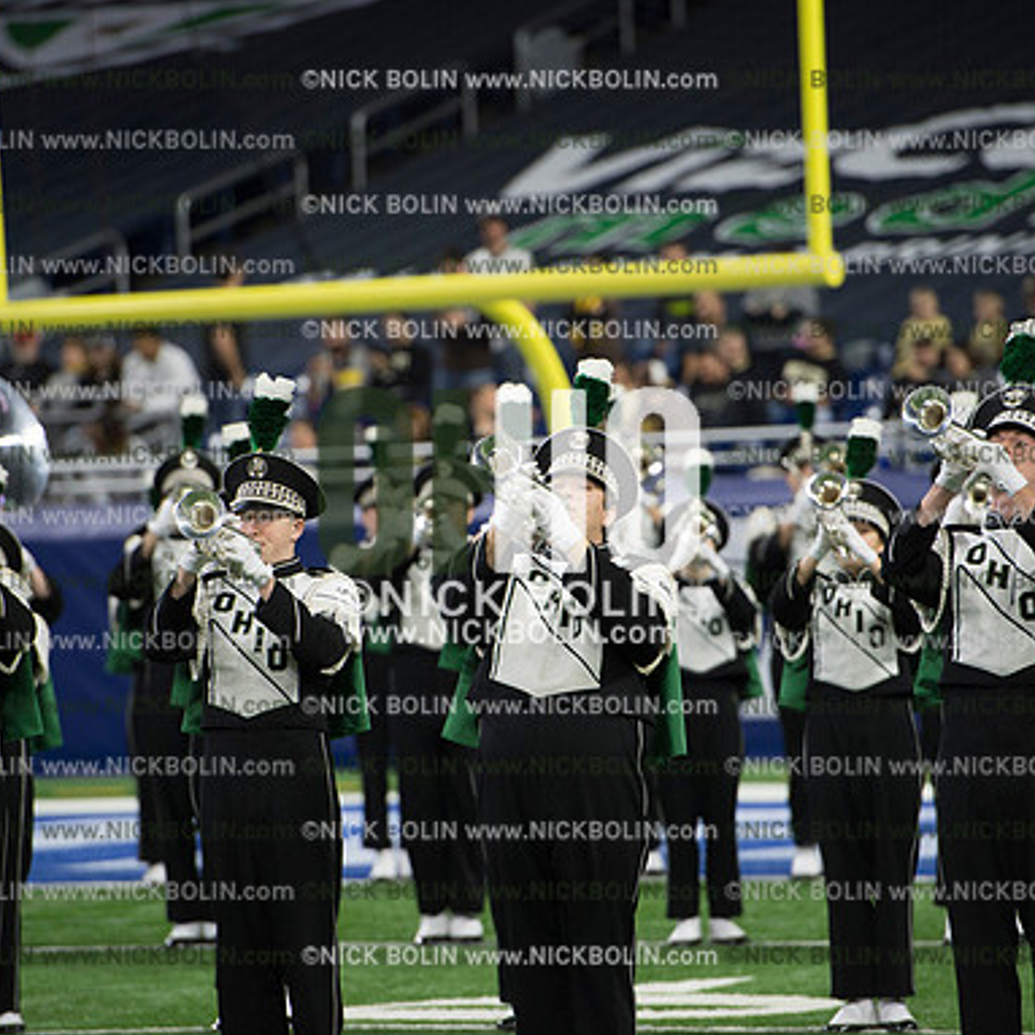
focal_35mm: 257
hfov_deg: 6.8
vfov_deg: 6.8
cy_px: 516
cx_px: 508
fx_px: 8694
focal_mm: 200
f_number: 3.5
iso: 2500
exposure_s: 1/1600
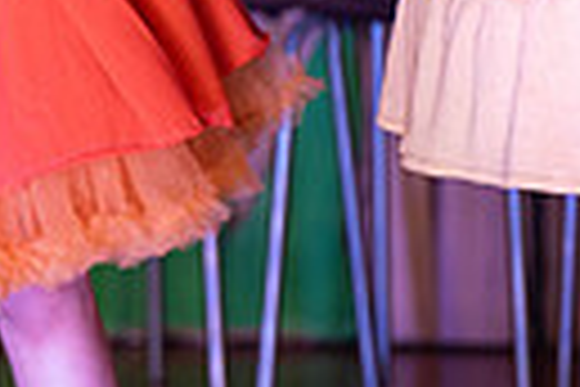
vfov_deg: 1.6
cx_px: -49
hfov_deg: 2.5
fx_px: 13420
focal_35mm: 833
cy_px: -277
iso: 640
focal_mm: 185
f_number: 2.8
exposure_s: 1/200
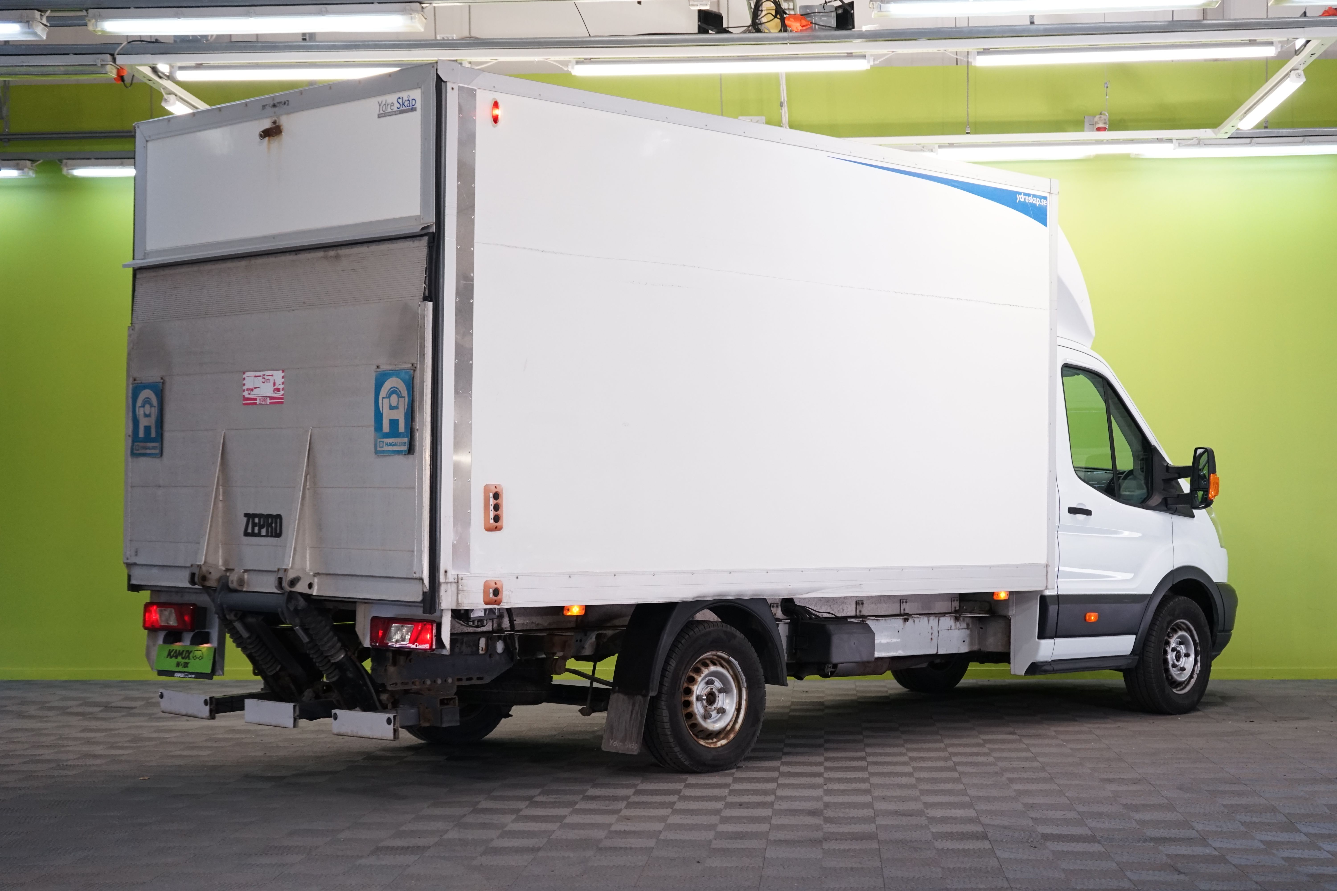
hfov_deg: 33.9
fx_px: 2191
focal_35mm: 59
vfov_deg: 23.0
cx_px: 668
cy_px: 446
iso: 1600
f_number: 5
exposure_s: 1/160
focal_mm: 59
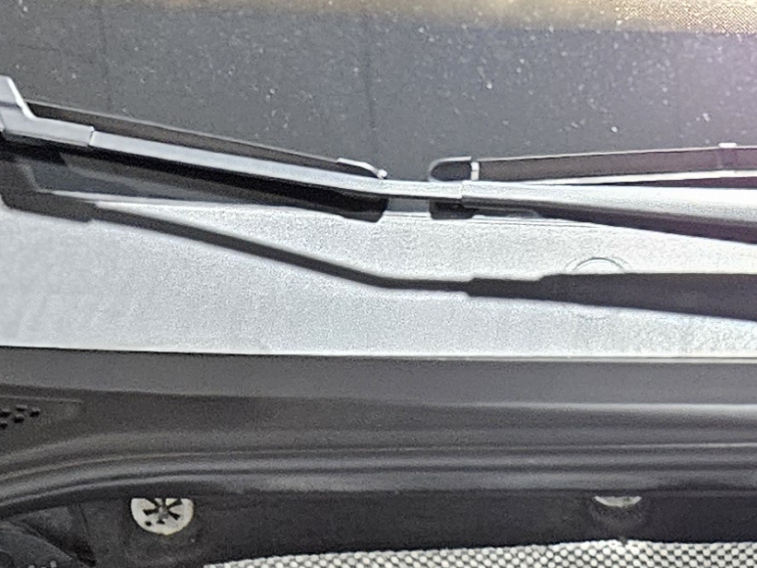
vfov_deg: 11.8
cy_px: 1151
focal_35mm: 112
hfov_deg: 16.8
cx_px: 921
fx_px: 2450
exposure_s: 1/24
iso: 1250
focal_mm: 5.4
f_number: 1.8
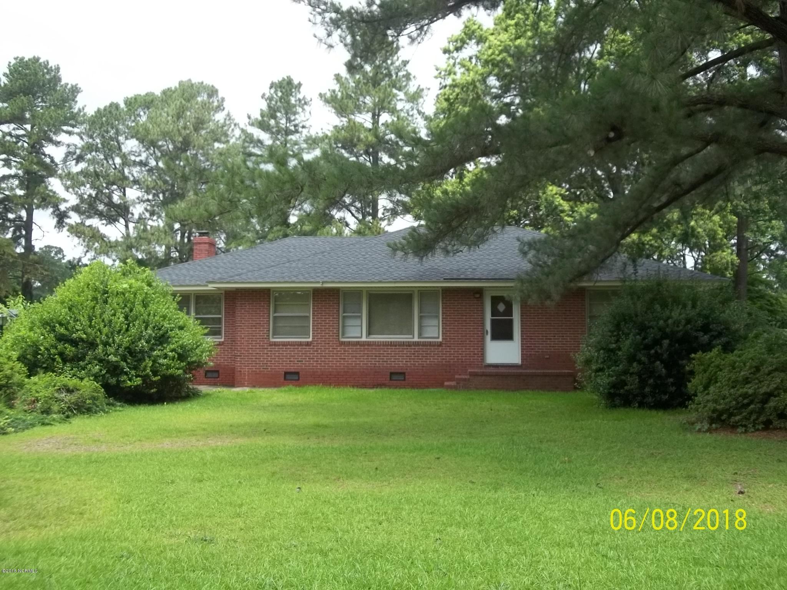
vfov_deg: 44.2
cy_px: 295
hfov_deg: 56.8
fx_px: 728
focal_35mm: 32
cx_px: 394
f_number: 2.9
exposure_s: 1/500
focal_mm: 5.7
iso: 64
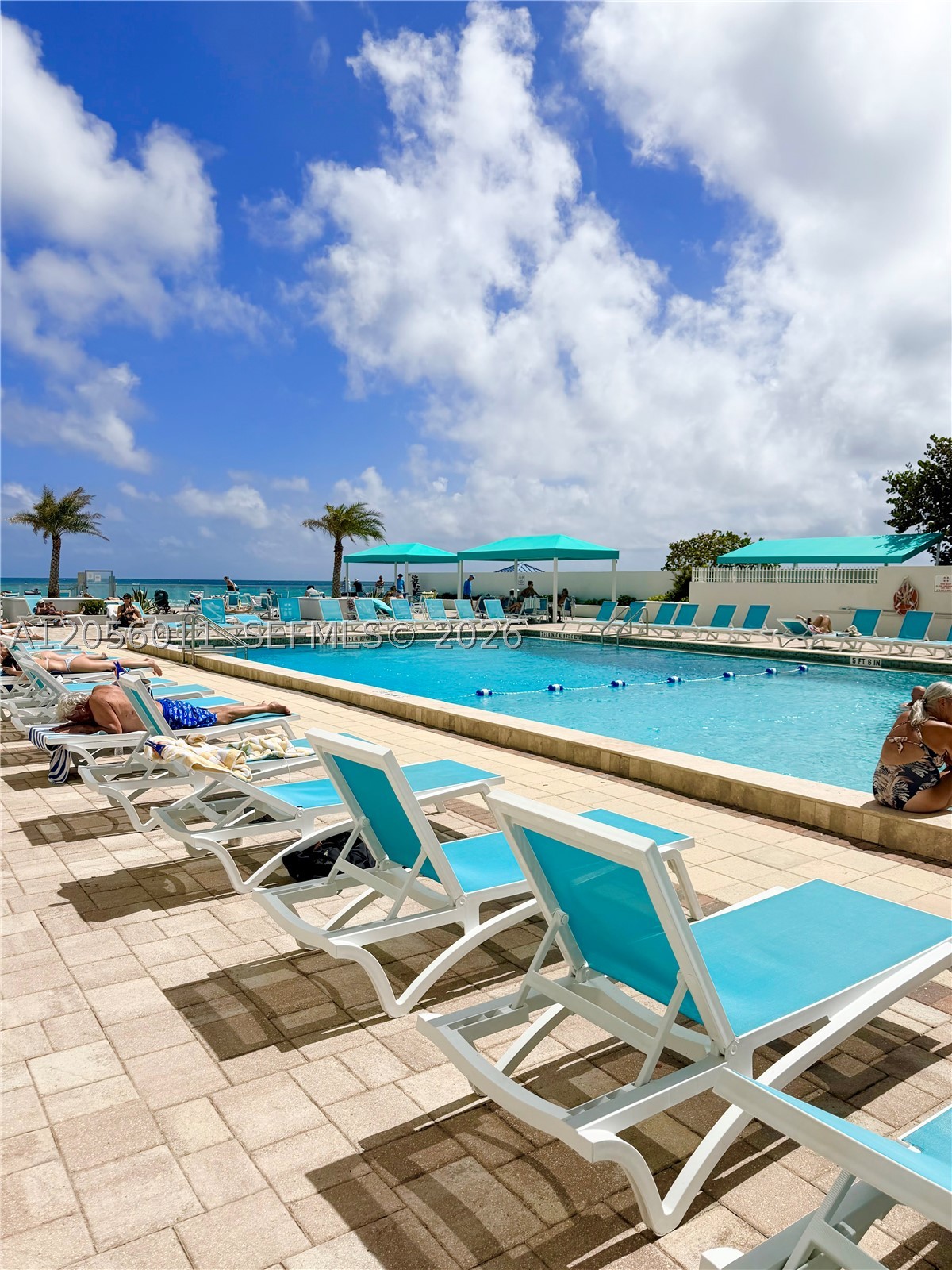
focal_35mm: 24
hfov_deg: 56.8
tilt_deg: -1.7
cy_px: 635
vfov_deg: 71.6
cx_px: 476
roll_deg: +0.4
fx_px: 880
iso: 100
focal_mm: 6.76
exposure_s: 1/22727
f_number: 1.78
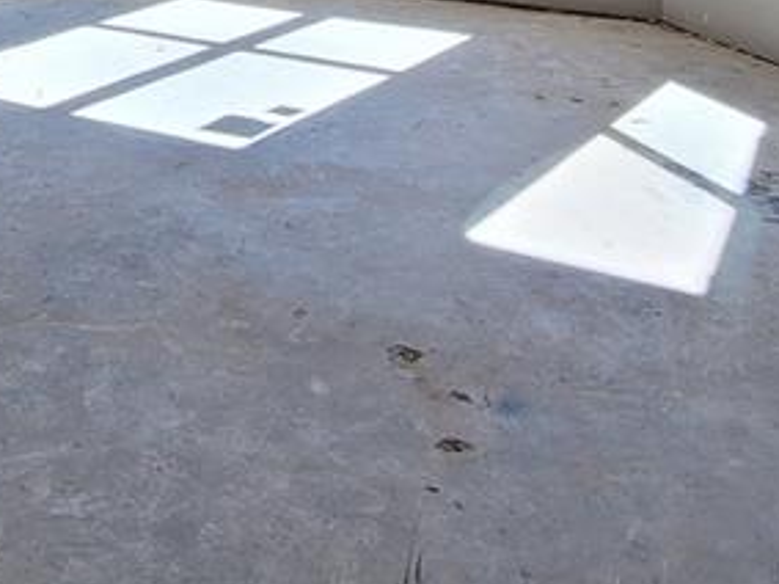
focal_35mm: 47
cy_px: -231
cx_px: 91
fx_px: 1057
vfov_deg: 25.3
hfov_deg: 38.0
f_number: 2.2
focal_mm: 1.74
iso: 40
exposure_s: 1/259
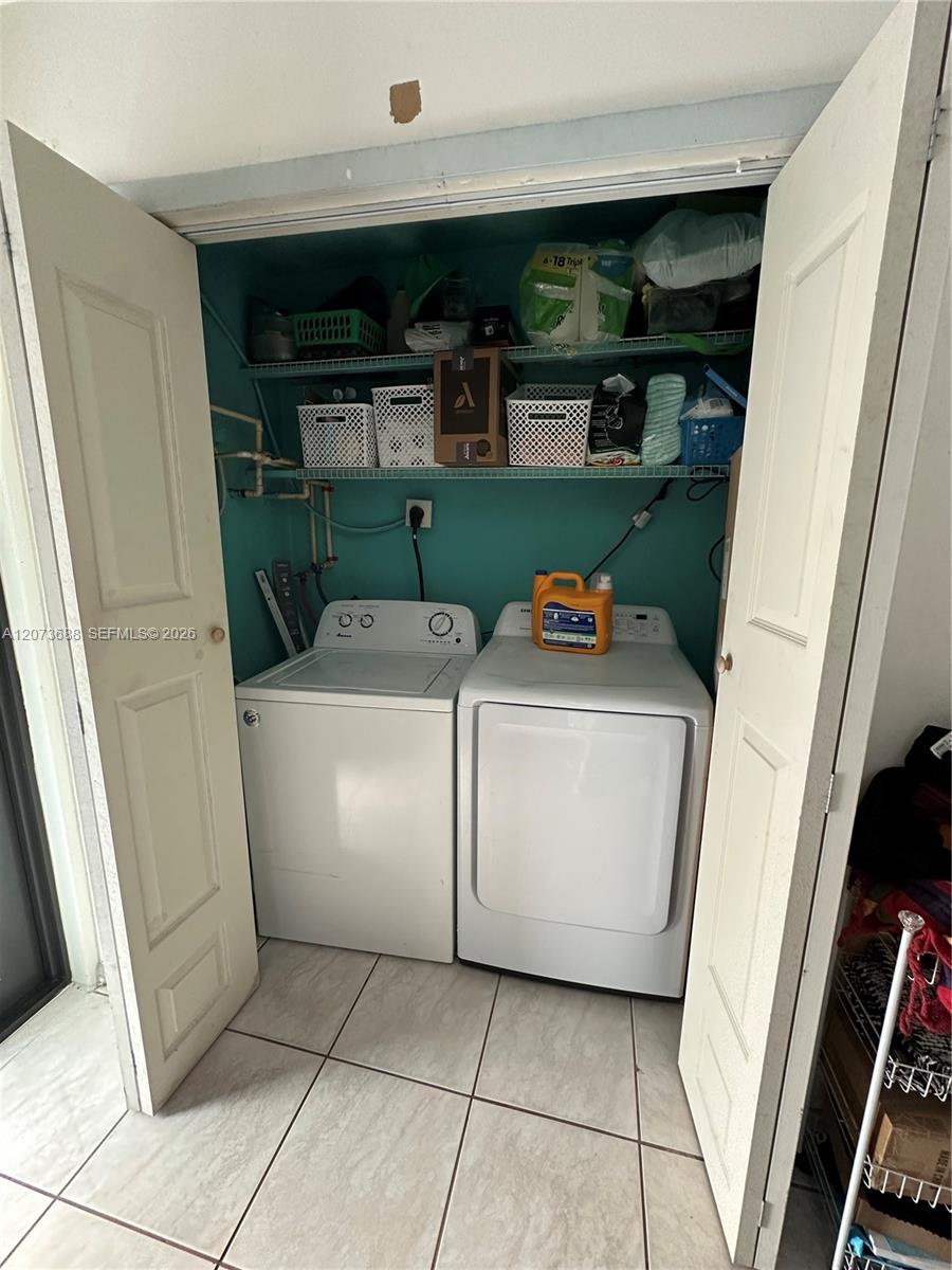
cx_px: 476
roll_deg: -1.3
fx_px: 513
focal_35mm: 14
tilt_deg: -11.8
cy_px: 635
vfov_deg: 102.1
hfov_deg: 85.7
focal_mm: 2.22
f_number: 2.2
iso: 320
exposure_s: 1/91
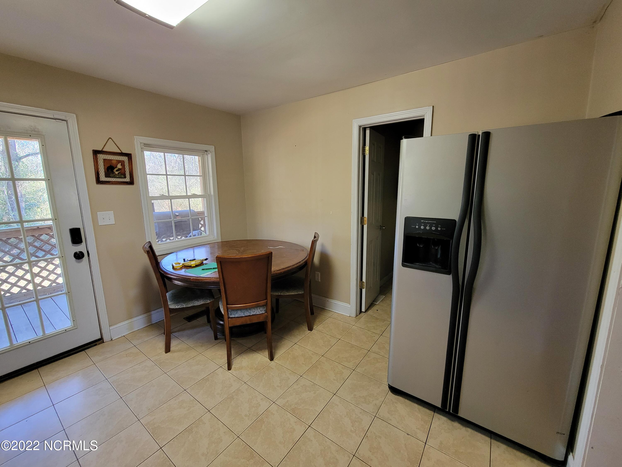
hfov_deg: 106.2
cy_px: 234
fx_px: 234
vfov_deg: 89.9
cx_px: 311
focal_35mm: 13
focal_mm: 2.2
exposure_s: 1/60
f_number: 2.2
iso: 320
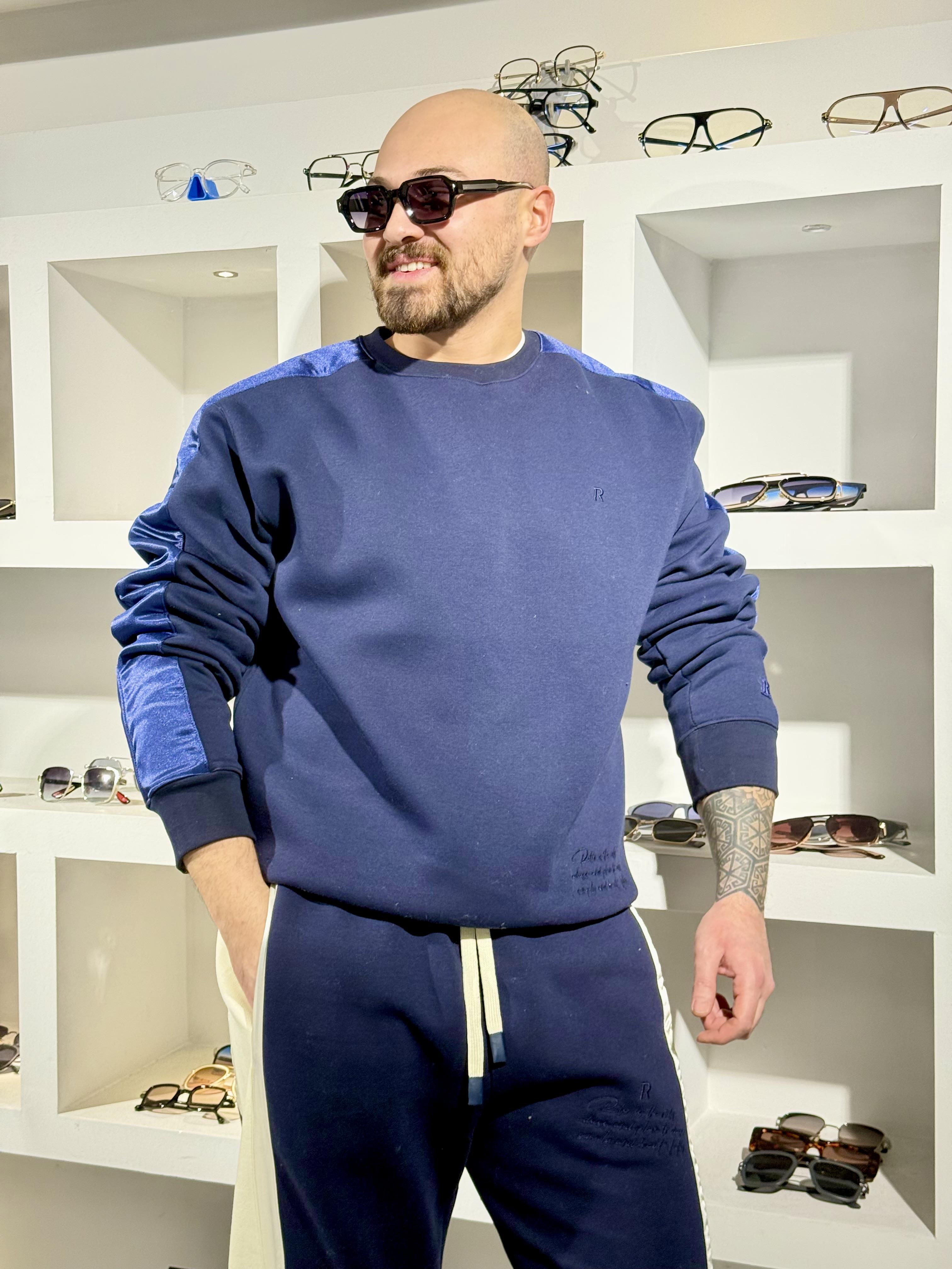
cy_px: 634
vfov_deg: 39.7
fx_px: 1760
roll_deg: -0.7
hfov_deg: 30.3
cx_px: 476
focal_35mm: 48
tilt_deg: -1.6
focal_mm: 6.76
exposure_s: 1/100
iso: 125
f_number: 1.78
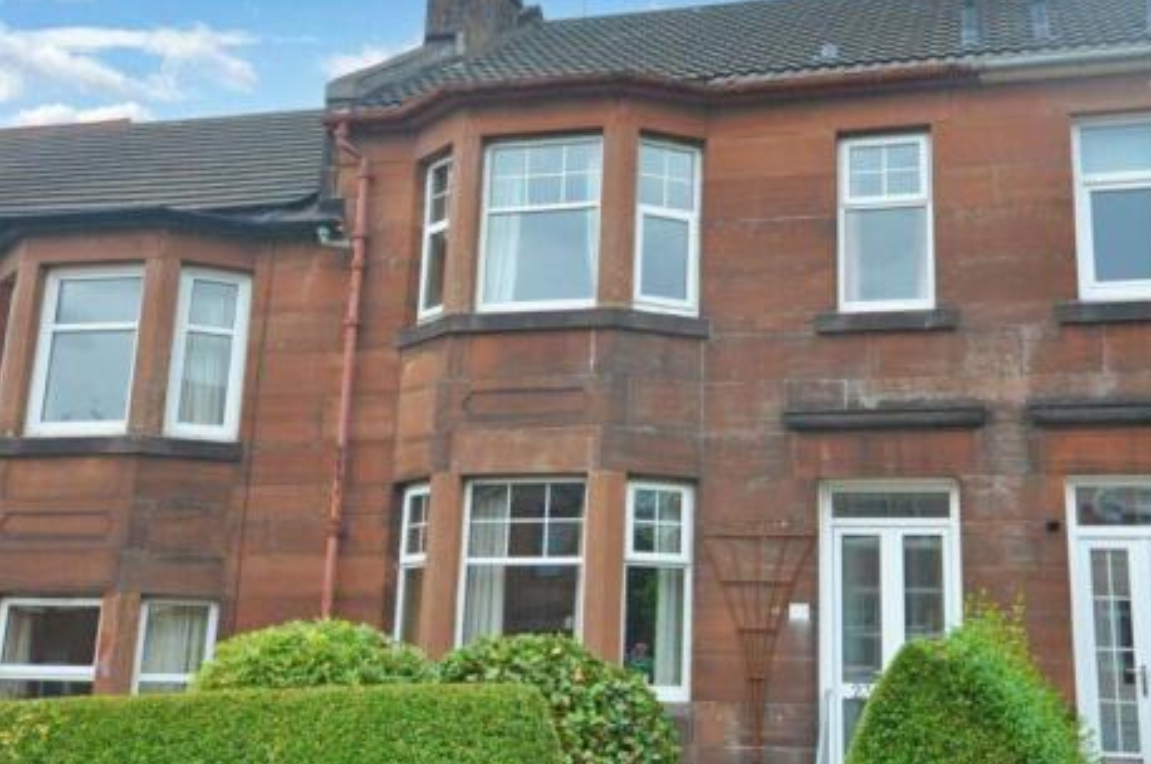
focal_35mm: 43
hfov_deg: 45.3
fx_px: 1373
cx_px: 663
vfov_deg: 31.0
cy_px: 324
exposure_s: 1/1000
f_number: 5.6
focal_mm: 20
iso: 1000
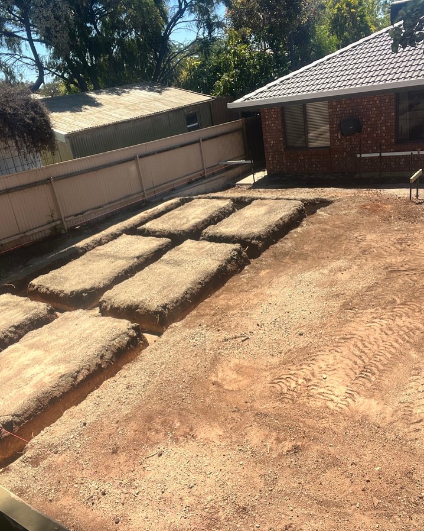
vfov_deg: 58.8
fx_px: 471
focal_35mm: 30
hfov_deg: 48.5
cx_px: 204
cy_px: 266
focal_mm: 2.71
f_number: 2.2
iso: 32
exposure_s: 1/981
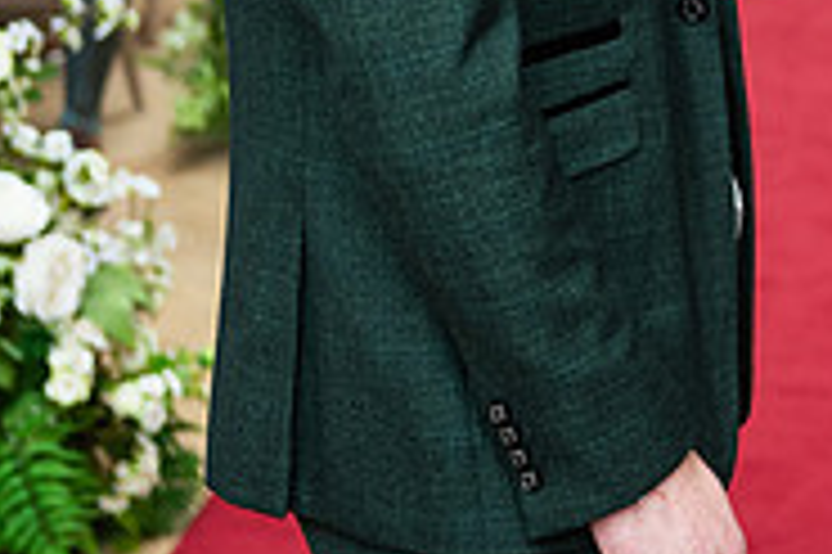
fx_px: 3764
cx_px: 940
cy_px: -277
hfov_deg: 12.4
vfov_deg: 8.2
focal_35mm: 163
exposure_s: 1/200
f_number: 3.5
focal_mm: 52
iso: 400
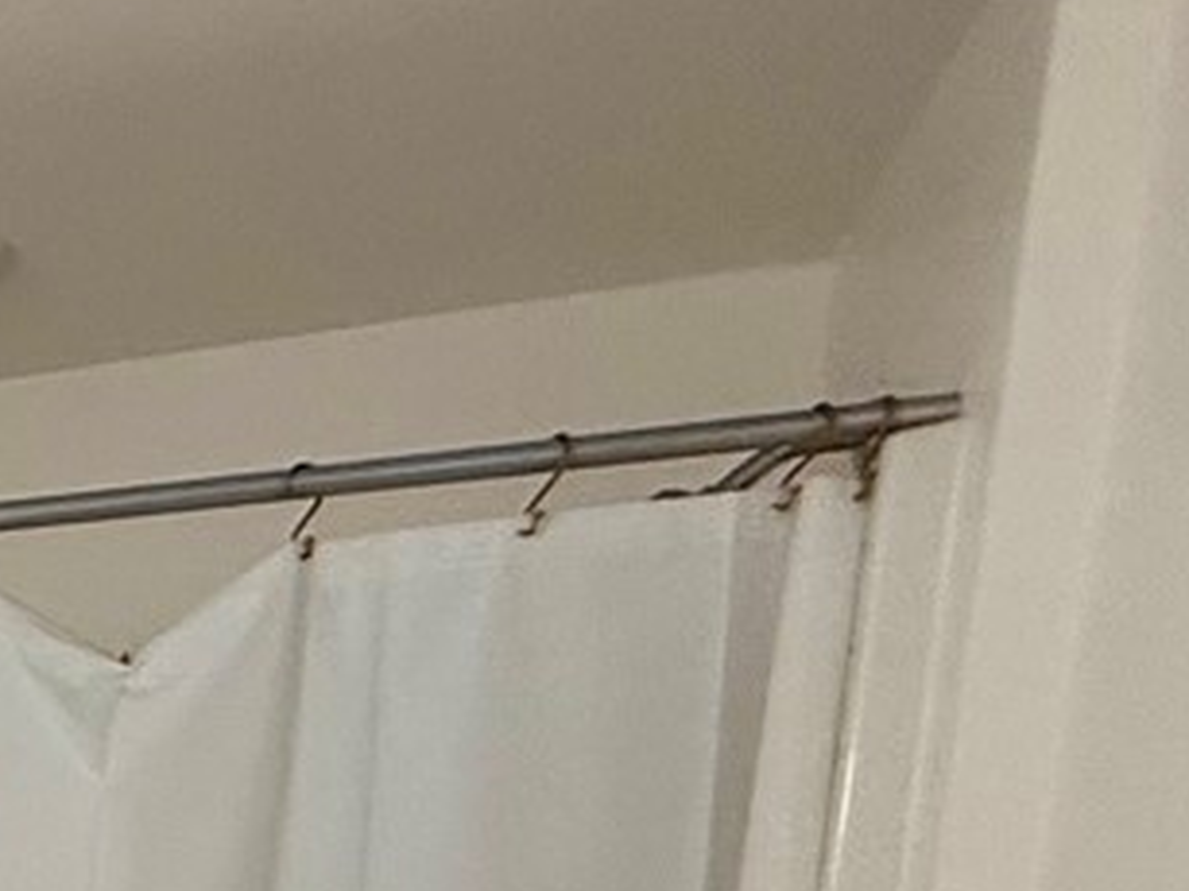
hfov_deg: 16.0
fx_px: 2506
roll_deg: -2.1
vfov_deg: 17.5
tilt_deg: -6.2
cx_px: -1522
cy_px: 1441
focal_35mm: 73
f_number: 2.2
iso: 125
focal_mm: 2.22
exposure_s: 1/120
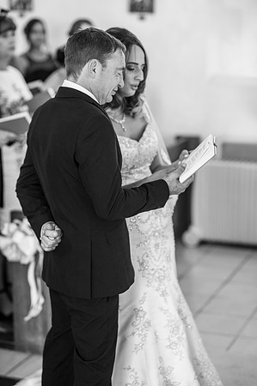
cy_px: 193
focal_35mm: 85
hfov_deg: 16.0
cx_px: 128
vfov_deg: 23.9
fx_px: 912
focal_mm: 85
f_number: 2
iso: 1000
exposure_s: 1/160
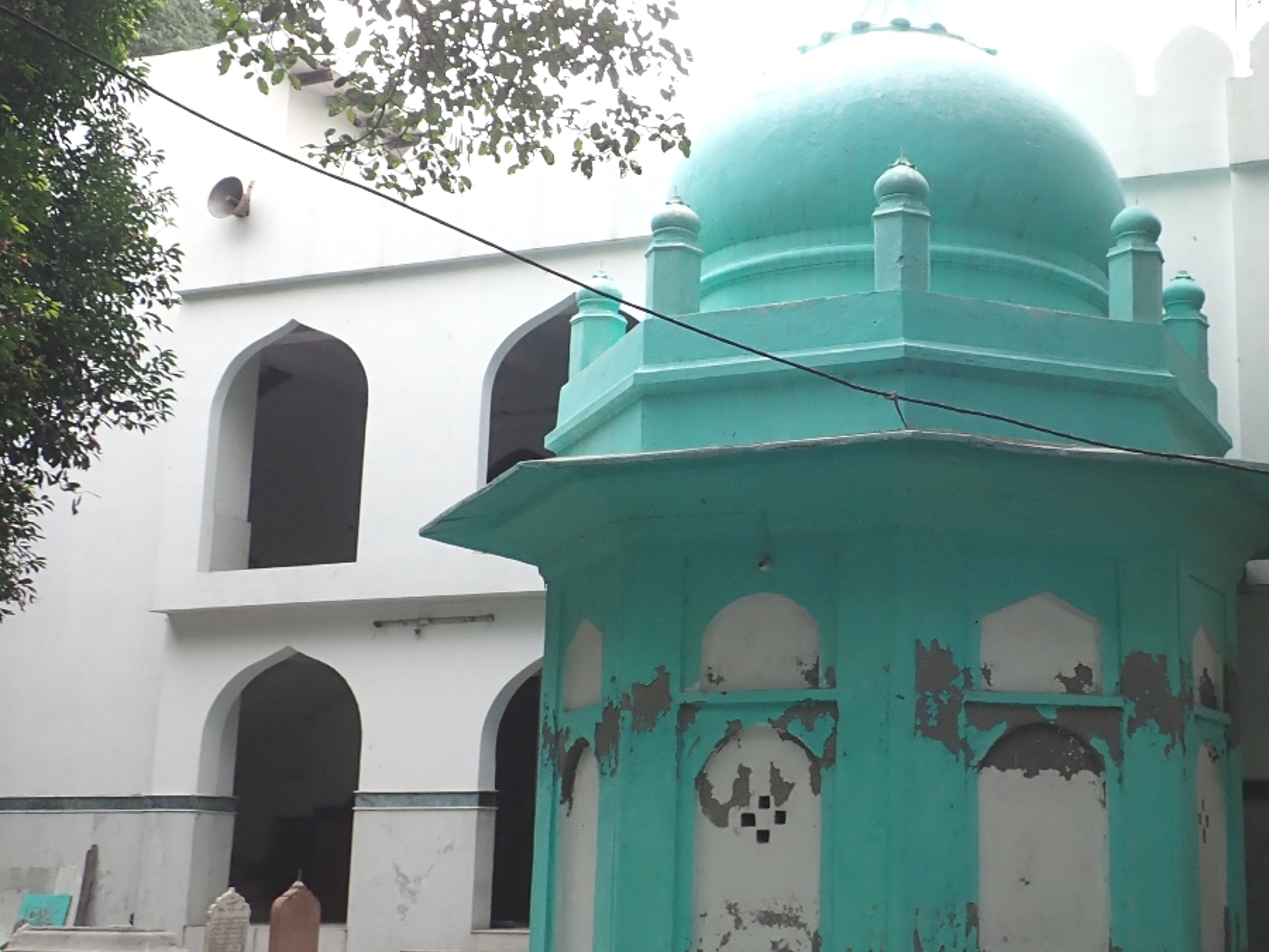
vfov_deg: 29.1
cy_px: 456
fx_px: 1833
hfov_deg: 37.5
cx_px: 907
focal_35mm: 50
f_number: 3.2
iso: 100
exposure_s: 1/80
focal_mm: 5.5
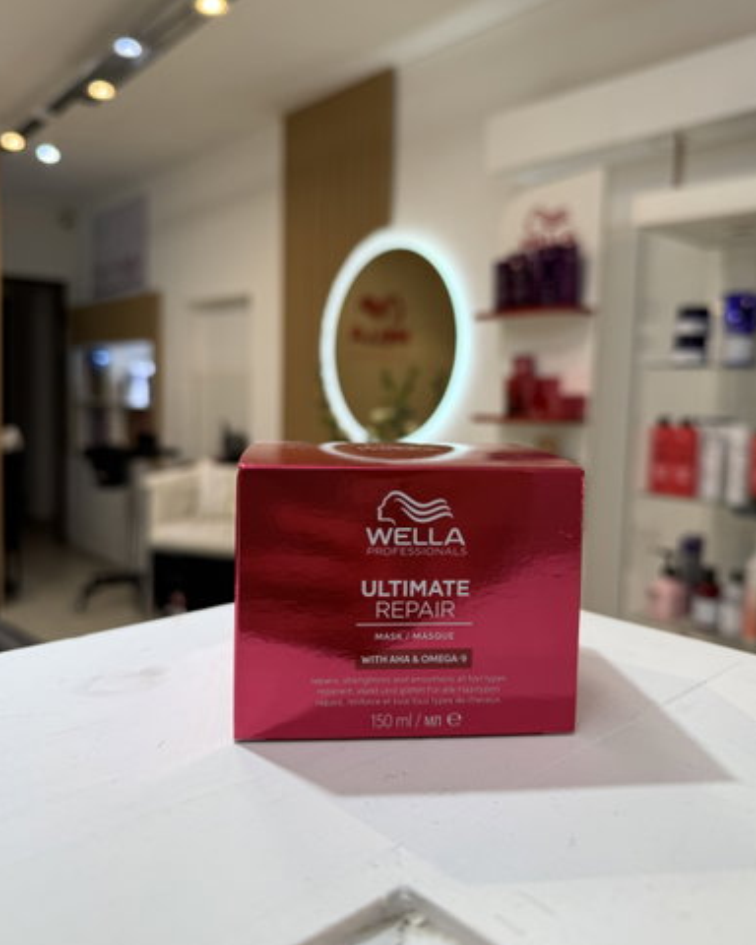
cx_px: 376
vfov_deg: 66.0
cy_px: 444
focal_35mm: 26
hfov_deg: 54.9
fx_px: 727
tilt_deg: -3.2
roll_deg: -1.5
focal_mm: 6.76
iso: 50
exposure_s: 1/121
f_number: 1.78
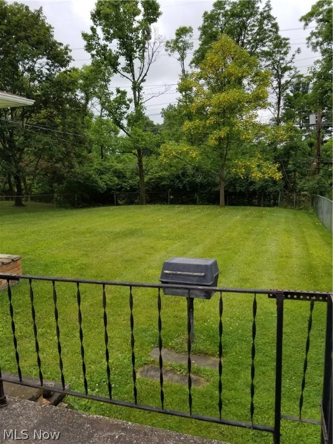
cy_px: 222
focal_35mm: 26
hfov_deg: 53.1
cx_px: 166
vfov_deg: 67.3
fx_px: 333
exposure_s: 1/1548
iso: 50
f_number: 1.7
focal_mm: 4.3
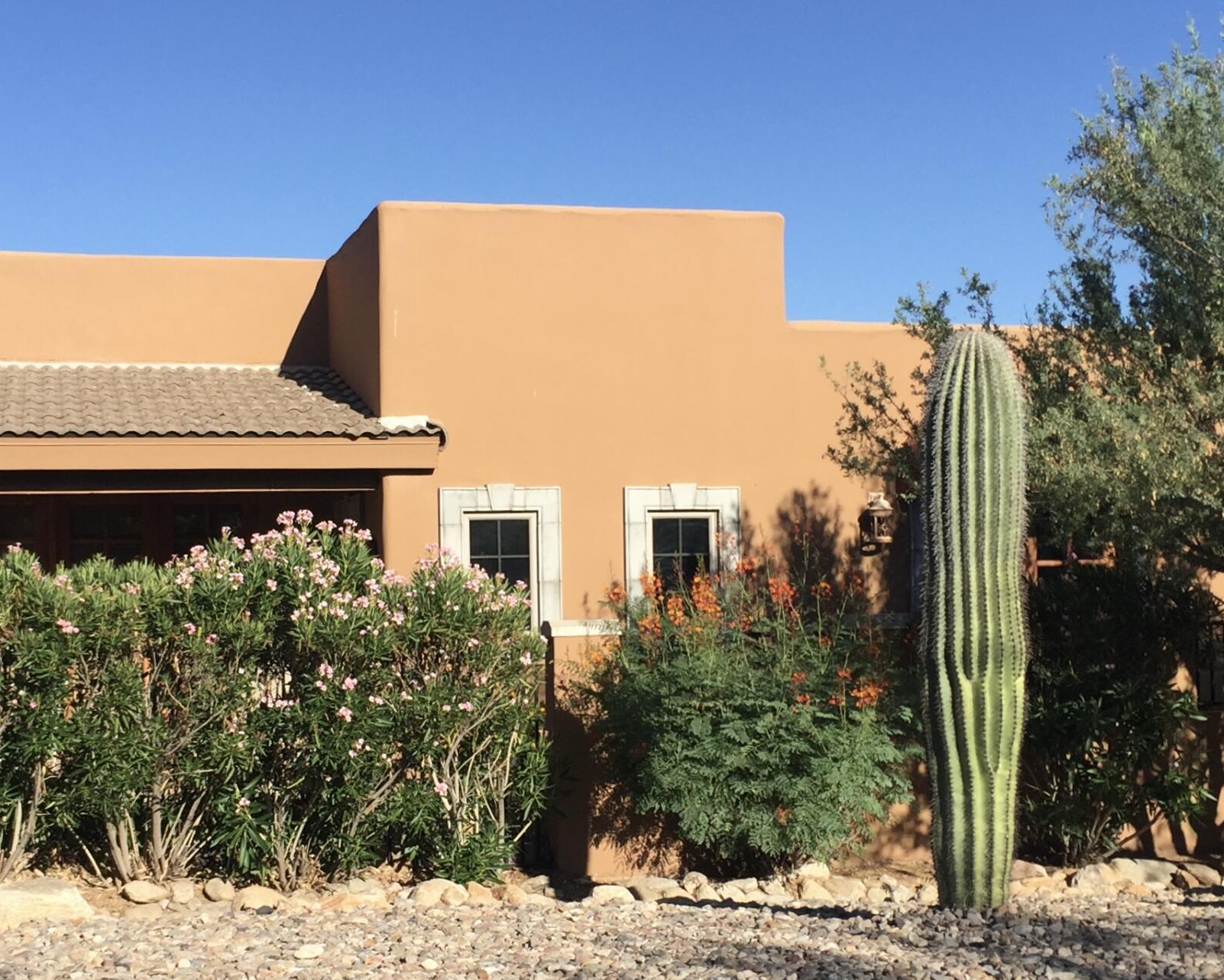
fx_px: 1920
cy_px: 564
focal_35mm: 53
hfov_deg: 35.3
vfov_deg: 28.6
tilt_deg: -0.3
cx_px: 562
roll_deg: +1.2
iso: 32
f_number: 2.2
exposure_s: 1/1721
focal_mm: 4.15
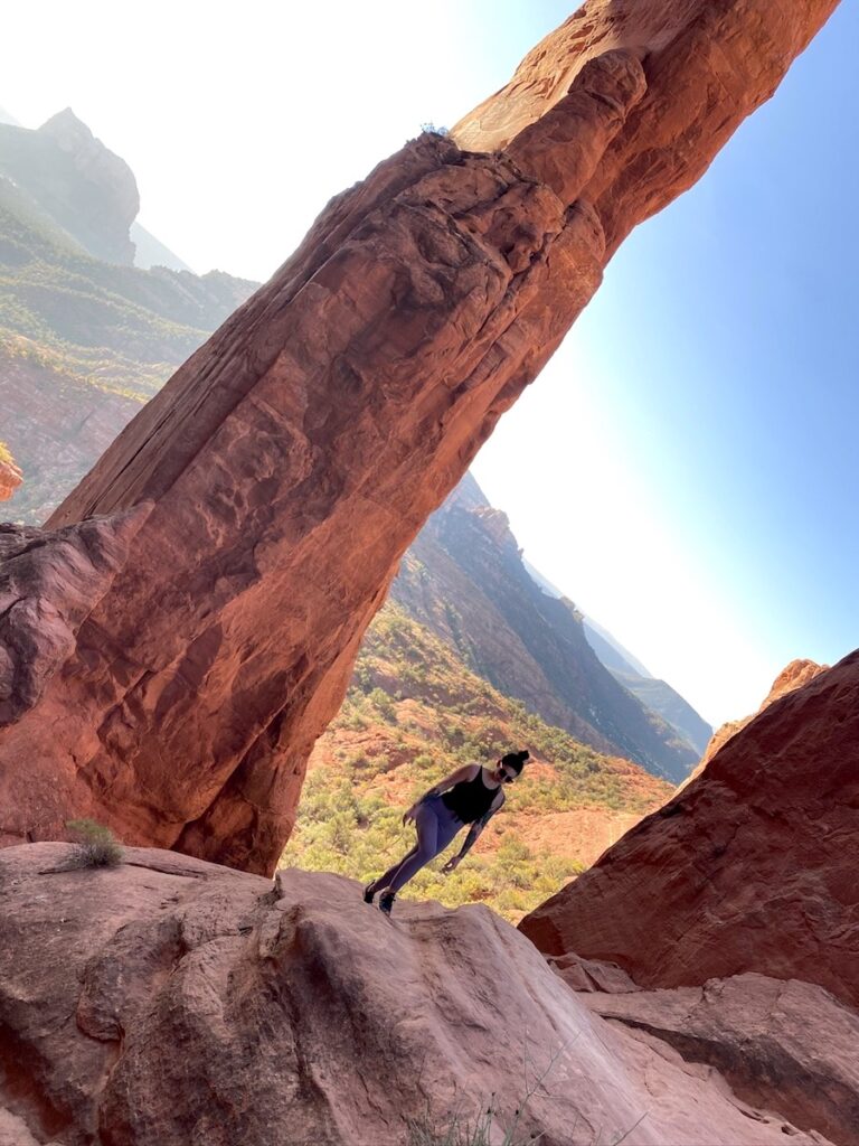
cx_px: 430
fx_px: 860
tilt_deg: -4.5
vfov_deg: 67.3
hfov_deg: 53.1
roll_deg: -40.1
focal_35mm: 26
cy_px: 573
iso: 32
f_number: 1.8
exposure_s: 1/193
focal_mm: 4.25
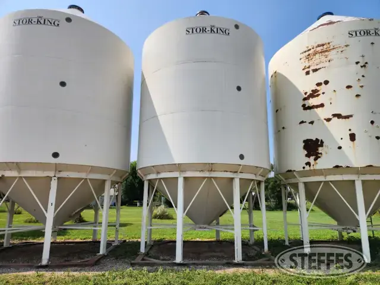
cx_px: 190
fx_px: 252
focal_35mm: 23
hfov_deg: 73.9
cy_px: 142
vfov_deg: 58.9
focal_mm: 6.4
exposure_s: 1/1332
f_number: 1.8
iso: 12
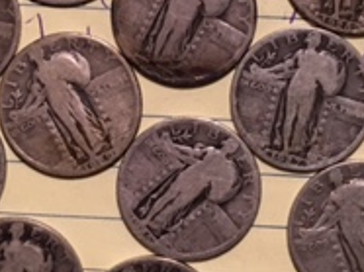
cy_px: 25
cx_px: 225
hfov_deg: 19.6
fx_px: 1050
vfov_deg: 14.6
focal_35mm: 100
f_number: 2.2
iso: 40
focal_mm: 4.15
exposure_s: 1/30
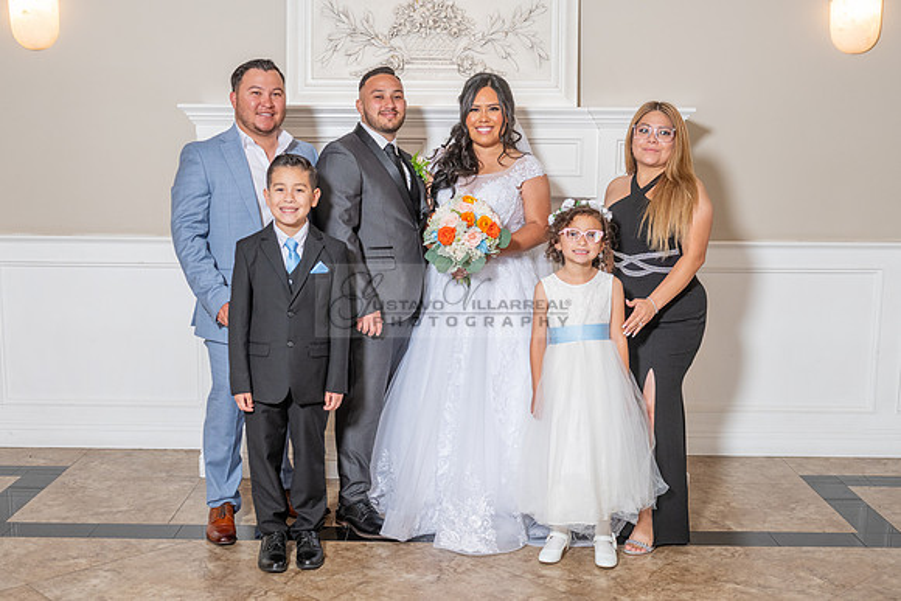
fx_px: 1108
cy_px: 332
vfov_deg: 30.3
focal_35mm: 44
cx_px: 427
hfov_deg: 44.3
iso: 640
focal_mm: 40
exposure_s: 1/160
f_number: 4.5
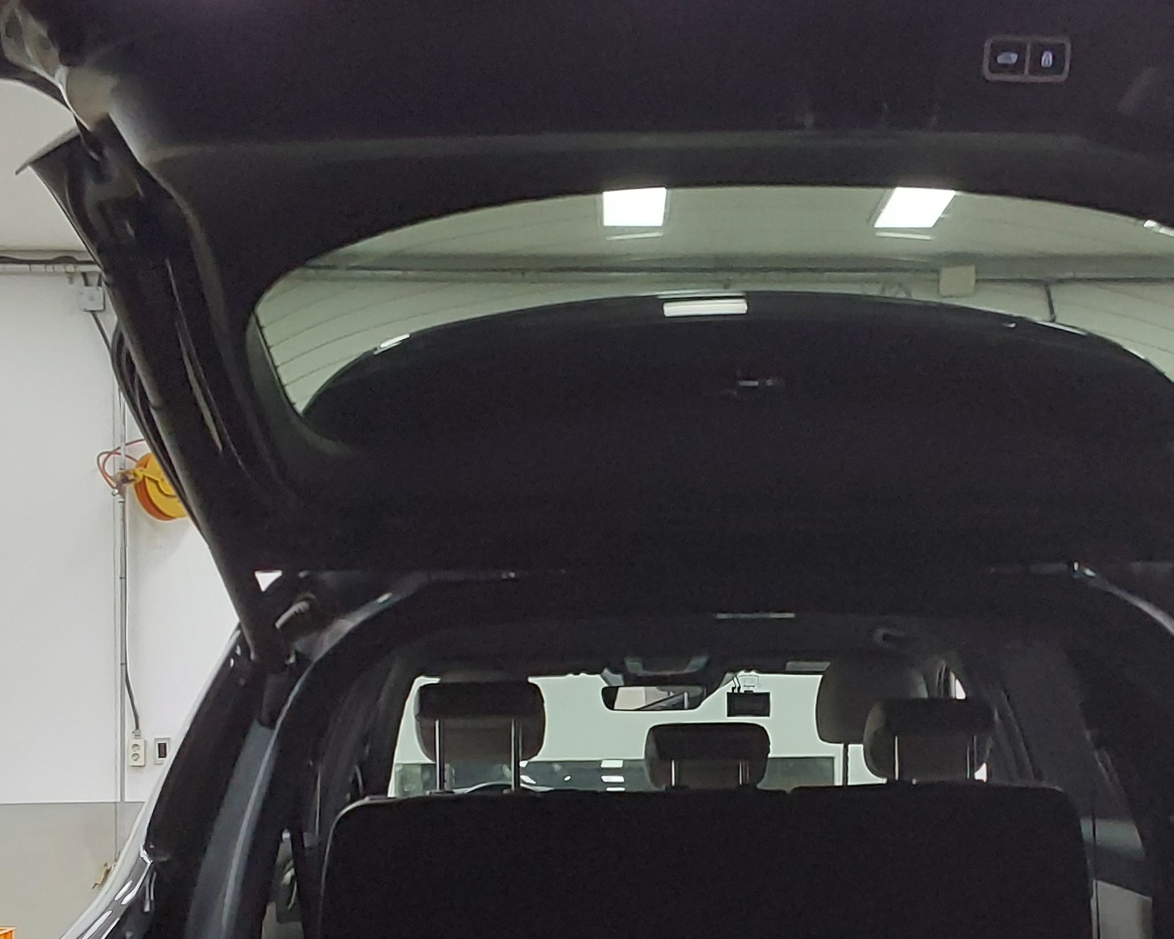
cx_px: 738
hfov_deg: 33.4
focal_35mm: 56
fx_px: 1946
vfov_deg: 26.8
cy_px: 698
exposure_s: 1/60
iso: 200
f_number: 1.9
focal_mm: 2.91
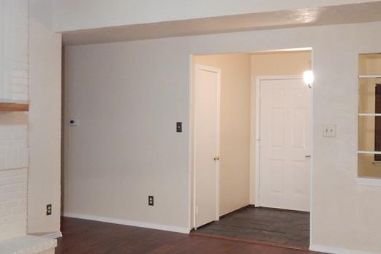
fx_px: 476
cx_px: 181
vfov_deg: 29.8
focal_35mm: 45
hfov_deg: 43.6
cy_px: 121
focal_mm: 4
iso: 400
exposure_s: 1/30
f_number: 3
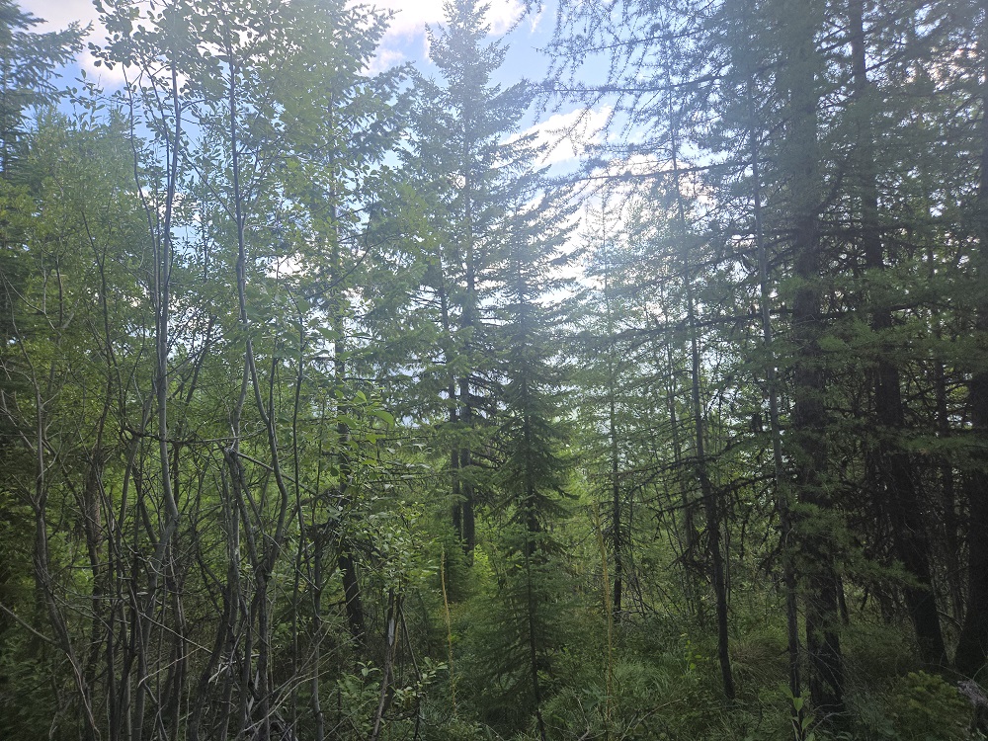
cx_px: 494
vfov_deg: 58.9
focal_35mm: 23
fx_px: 656
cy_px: 370
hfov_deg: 73.9
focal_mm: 5.4
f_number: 1.8
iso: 25
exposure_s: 1/621
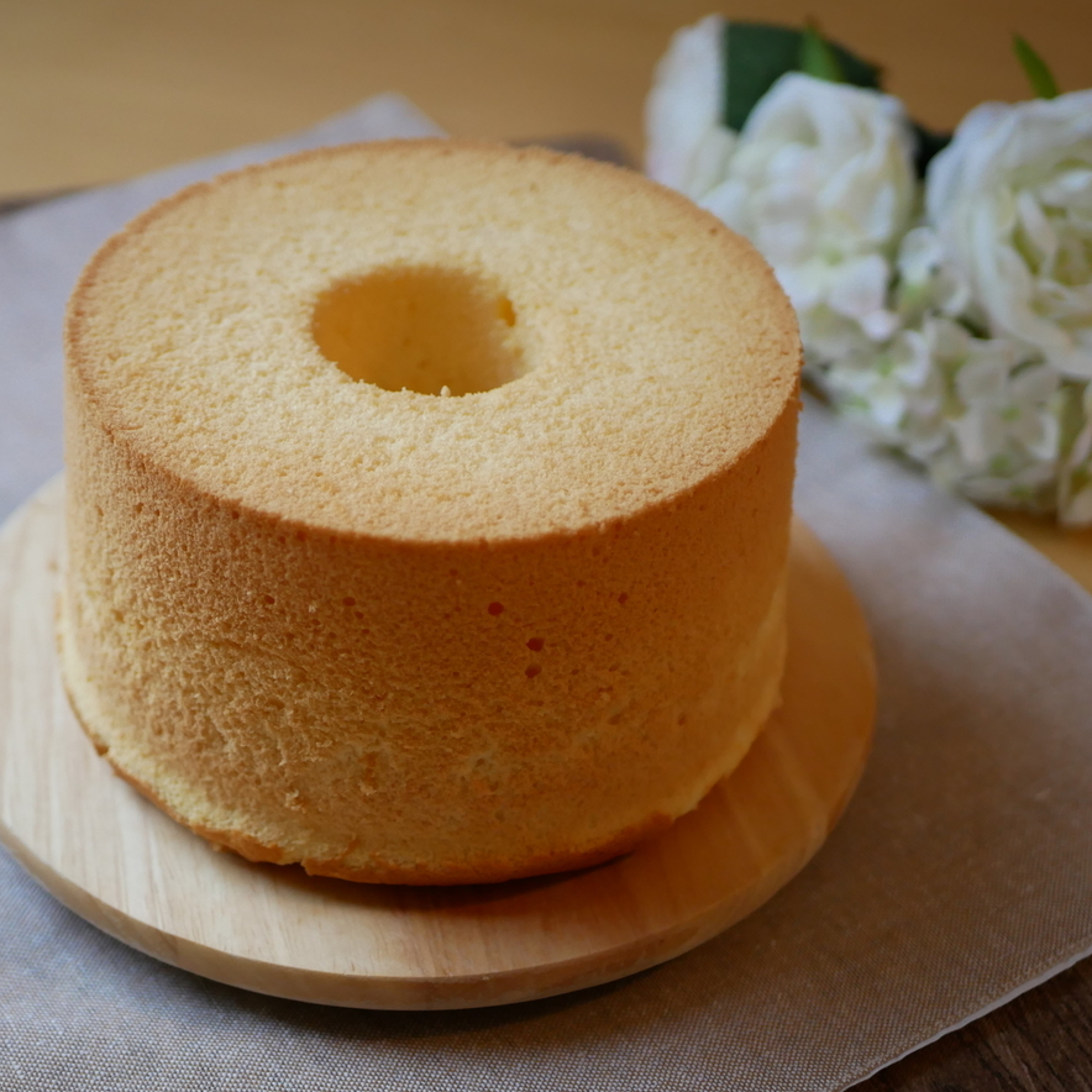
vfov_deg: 28.6
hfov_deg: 28.5
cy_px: 543
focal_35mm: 60
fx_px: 2141
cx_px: 399
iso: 800
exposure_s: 1/500
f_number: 1.8
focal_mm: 25
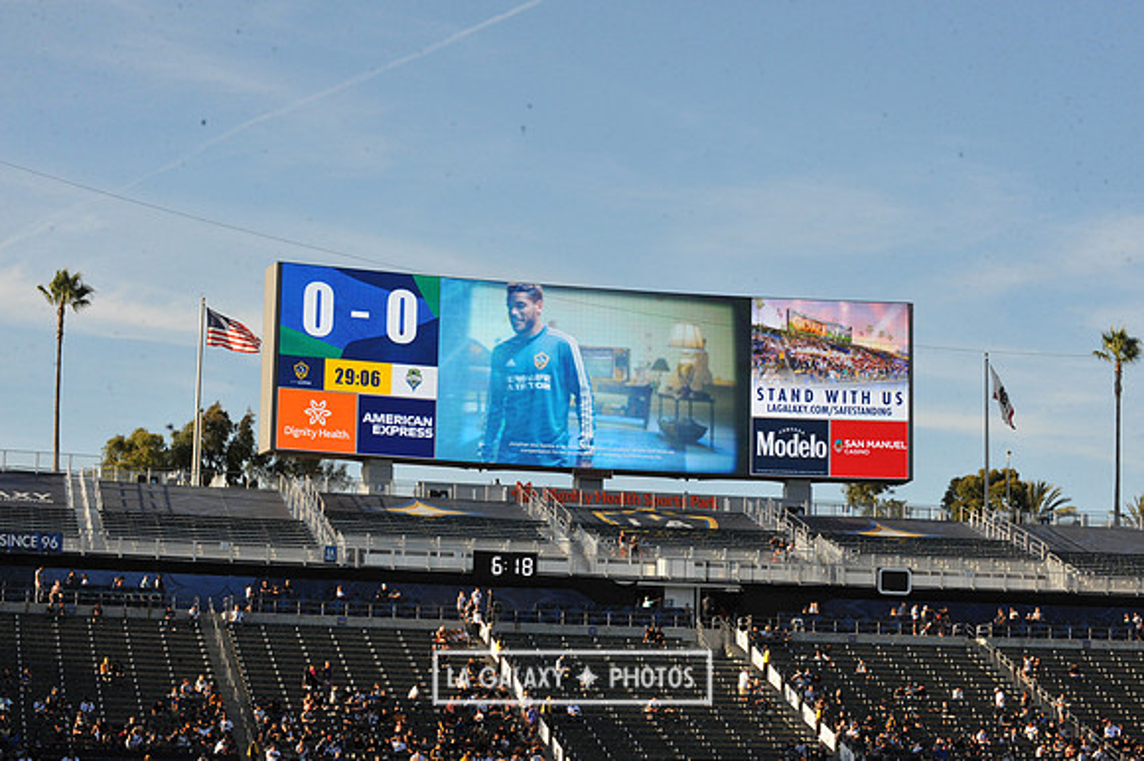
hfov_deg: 24.8
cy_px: 380
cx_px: 572
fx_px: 2604
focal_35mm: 82
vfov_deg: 16.6
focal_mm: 82
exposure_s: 1/1000
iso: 1600
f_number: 16
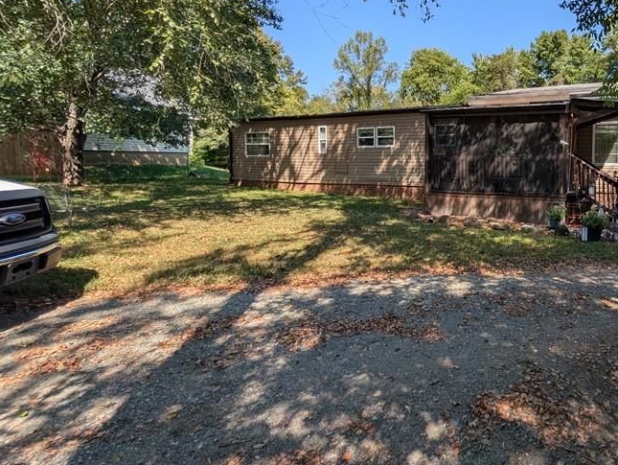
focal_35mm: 19
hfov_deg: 77.1
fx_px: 340
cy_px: 174
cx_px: 478
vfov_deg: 67.7
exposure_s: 1/1427
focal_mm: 2.02
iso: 50
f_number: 1.7
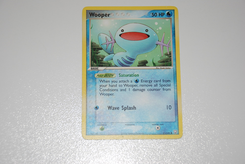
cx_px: 122
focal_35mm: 87
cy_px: 82
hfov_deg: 23.4
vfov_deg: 15.8
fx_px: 593
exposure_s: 1/60
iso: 200
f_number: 5.3
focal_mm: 58
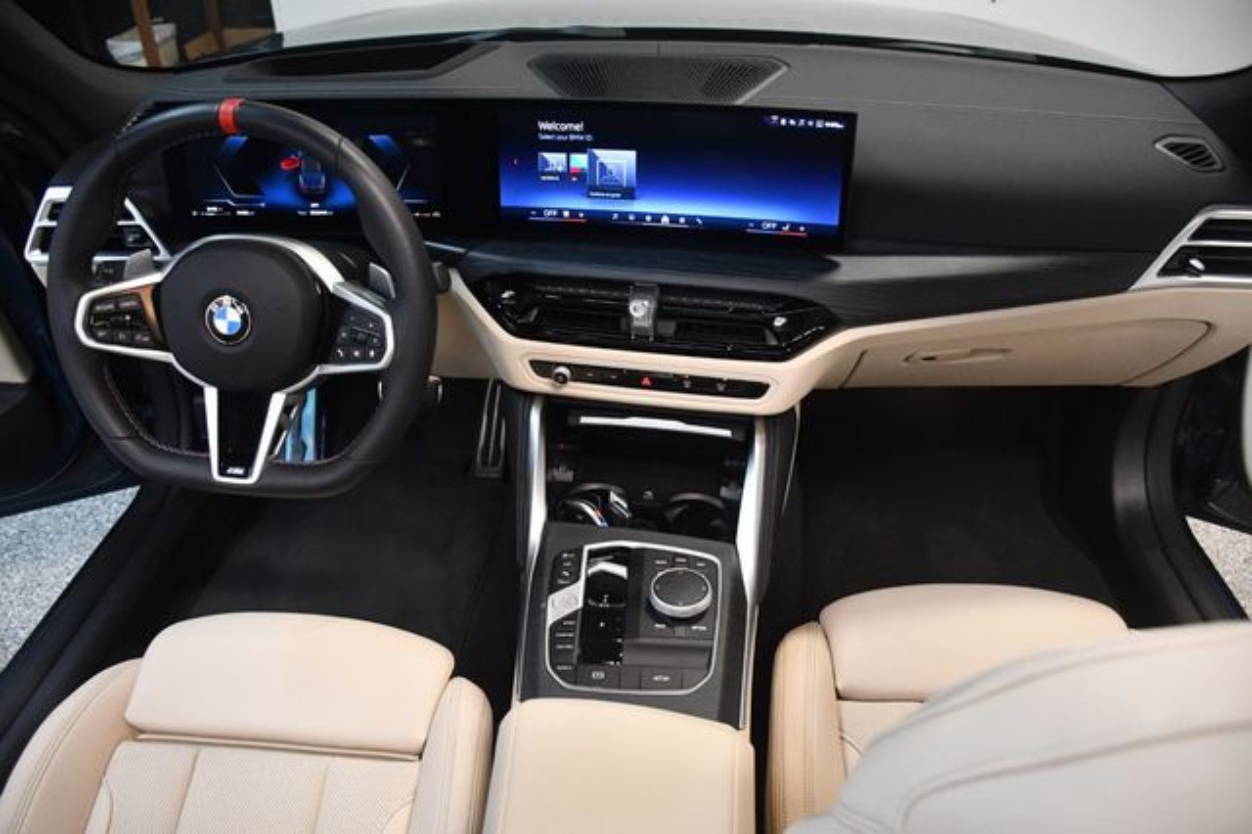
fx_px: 938
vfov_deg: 47.9
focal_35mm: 27
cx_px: 626
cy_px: 417
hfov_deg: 67.4
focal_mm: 18
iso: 2800
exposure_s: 1/125
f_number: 3.5
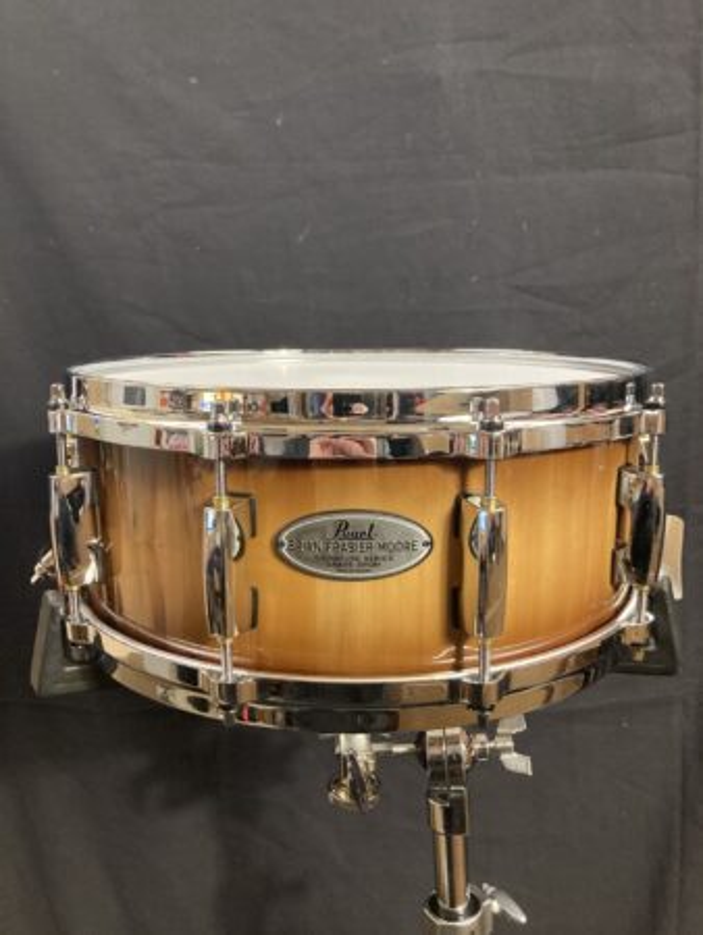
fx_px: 757
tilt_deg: -7.6
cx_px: 352
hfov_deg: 49.8
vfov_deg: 63.4
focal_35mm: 28
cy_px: 468
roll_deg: +1.4
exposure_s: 1/40
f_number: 1.8
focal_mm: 3.99
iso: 250
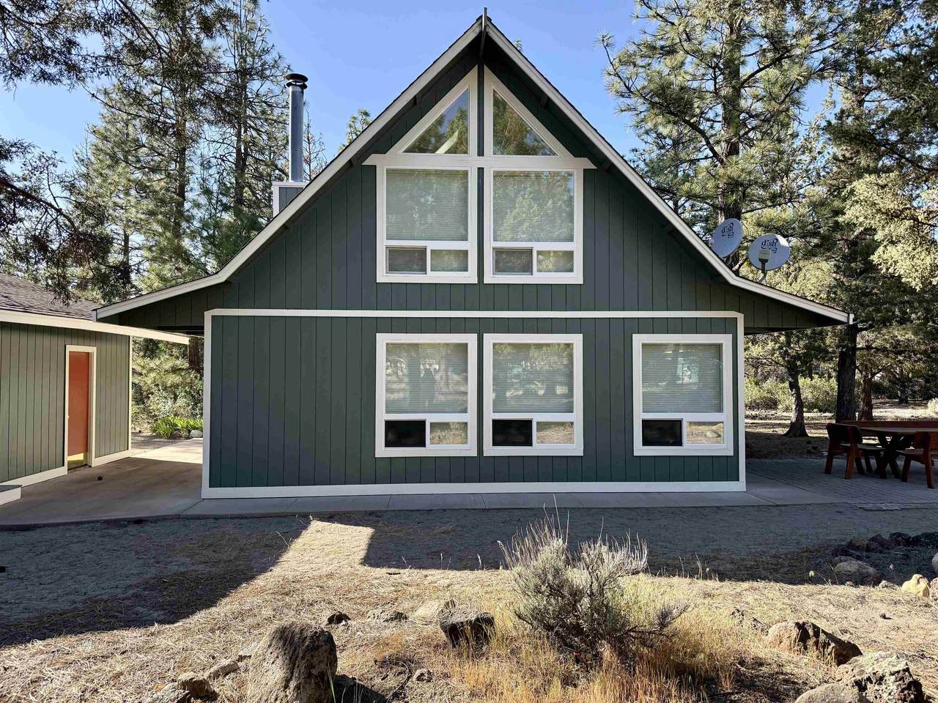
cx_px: 469
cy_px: 352
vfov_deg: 56.8
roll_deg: +0.6
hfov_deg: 71.6
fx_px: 650
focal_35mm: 24
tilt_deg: +2.6
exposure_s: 1/1156
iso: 100
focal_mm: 6.76
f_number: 1.78
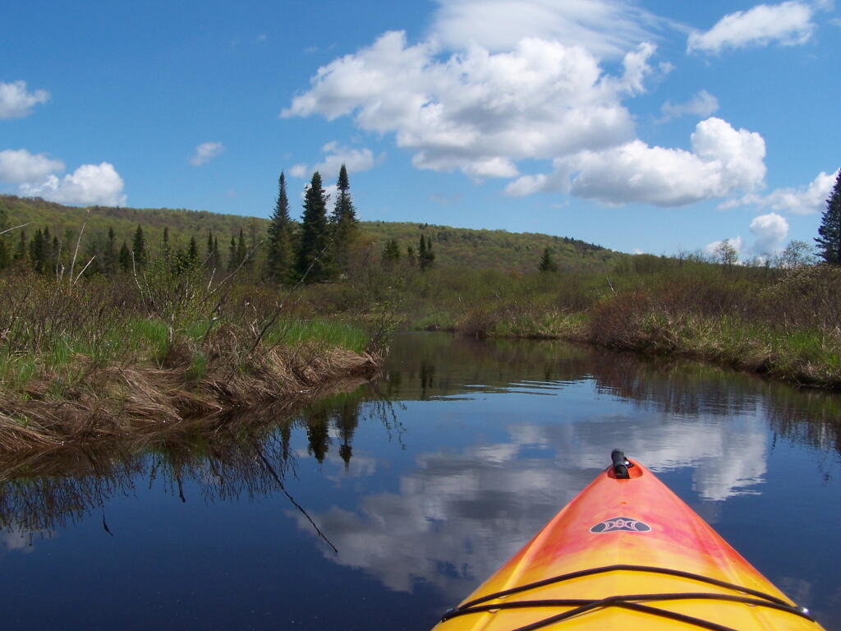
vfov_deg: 37.7
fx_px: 923
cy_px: 316
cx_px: 420
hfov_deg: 49.0
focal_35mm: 38
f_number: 5.6
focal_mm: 6.3
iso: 80
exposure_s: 1/640
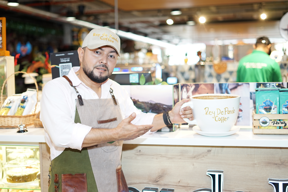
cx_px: 144
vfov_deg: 27.0
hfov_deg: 39.6
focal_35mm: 50
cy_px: 96
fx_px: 400
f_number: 1.8
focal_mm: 50
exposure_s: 1/80
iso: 640
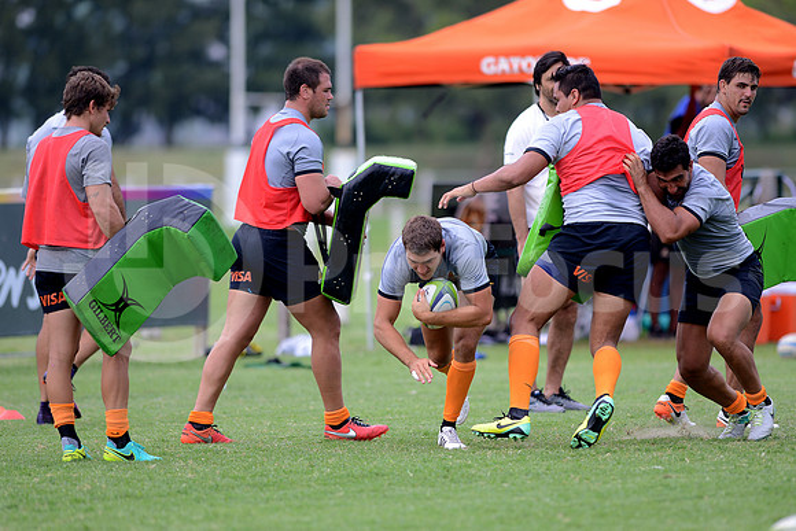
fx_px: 6635
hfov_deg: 6.9
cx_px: 398
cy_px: 266
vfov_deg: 4.6
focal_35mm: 300
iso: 200
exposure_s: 1/800
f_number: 2.8
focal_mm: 300
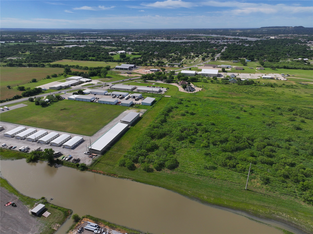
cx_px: 156
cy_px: 117
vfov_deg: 56.8
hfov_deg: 71.6
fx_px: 217
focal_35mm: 24
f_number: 2.8
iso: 110
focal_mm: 12.29
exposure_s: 1/500
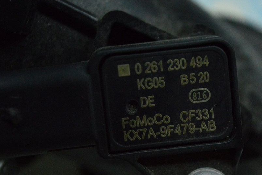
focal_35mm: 106
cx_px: 167
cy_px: 109
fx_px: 769
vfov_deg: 13.0
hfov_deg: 19.3
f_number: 6.3
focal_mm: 55
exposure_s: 1/640
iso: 6400
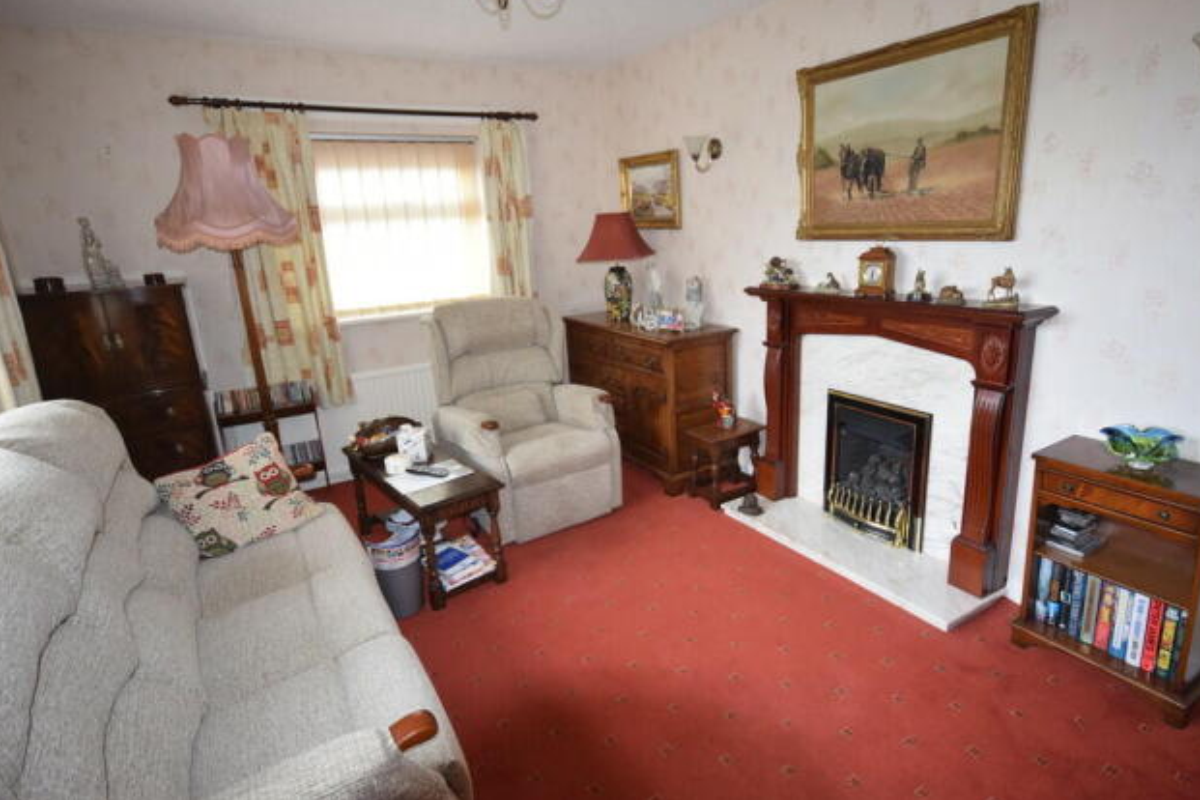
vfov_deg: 64.5
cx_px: 619
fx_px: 633
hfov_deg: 86.9
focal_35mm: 19
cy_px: 384
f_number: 5.6
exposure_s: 1/125
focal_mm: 12
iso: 800
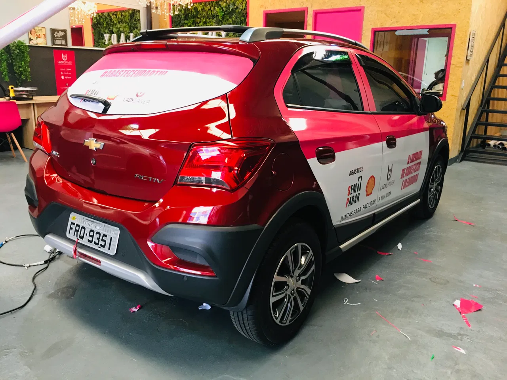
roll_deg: -1.3
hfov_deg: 61.7
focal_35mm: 29
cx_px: 254
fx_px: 425
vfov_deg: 48.2
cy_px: 190
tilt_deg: -16.0
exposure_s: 1/30
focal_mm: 4.15
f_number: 2.2
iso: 125
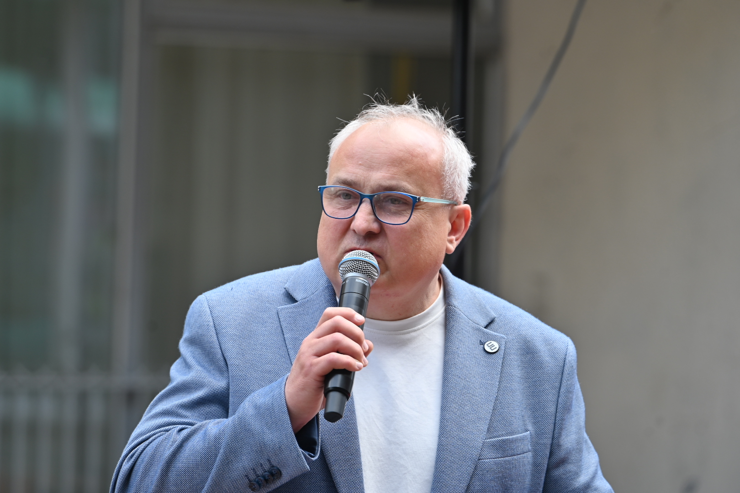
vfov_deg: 7.6
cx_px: 370
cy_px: 246
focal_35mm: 180
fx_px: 3700
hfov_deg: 11.4
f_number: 5
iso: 100
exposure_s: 1/250
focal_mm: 180
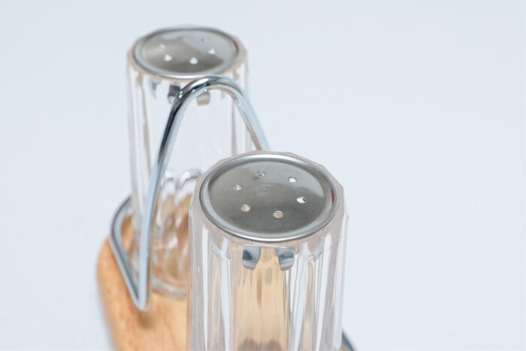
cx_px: 263
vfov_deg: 26.0
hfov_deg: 38.2
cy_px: 176
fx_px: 760
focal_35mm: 52
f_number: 9
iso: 2500
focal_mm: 35
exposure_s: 1/160
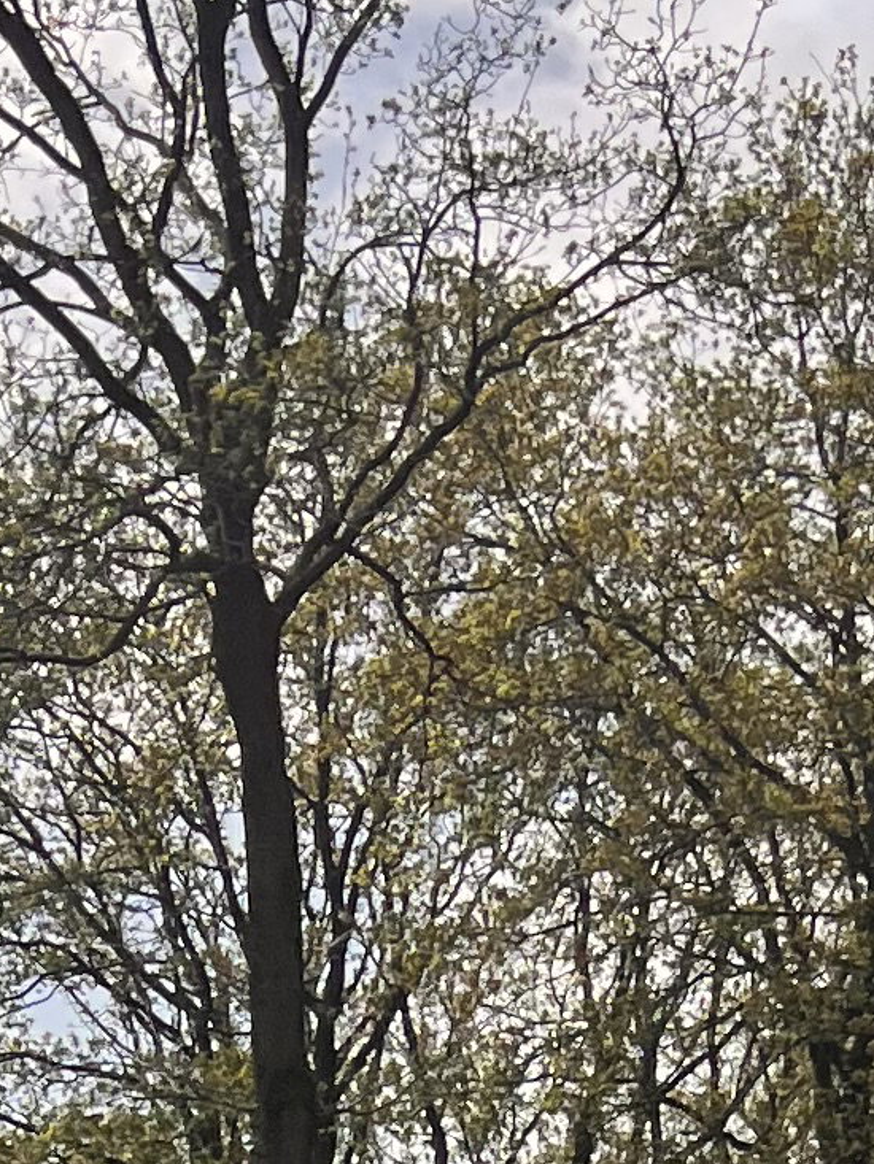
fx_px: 4813
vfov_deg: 12.2
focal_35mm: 143
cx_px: 454
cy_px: 2360
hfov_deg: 10.4
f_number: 1.5
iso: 50
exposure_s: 1/5076
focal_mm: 5.7
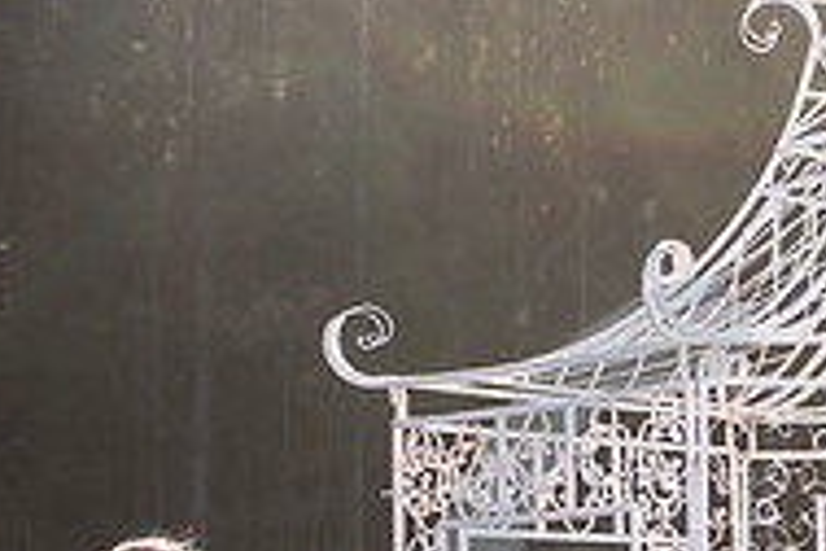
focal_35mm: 218
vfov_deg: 6.3
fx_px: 5001
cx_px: 1139
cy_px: 667
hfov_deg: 9.2
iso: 100
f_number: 2.8
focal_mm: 70
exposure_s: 1/1250
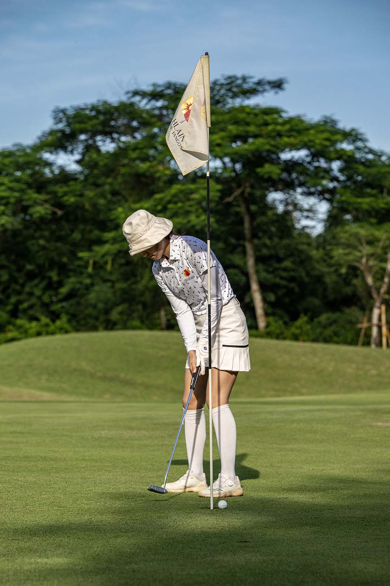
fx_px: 1869
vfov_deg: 17.8
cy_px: 293
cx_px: 195
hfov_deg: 11.9
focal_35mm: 115
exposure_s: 1/5000
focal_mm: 115
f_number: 5
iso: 1400
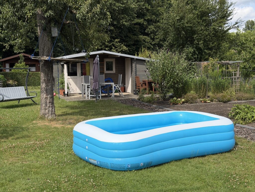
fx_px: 354
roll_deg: +0.7
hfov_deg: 39.7
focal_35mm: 48
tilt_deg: -4.9
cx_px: 128
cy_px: 96
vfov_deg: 30.3
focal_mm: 6.76
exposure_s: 1/7874
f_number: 1.78
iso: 64
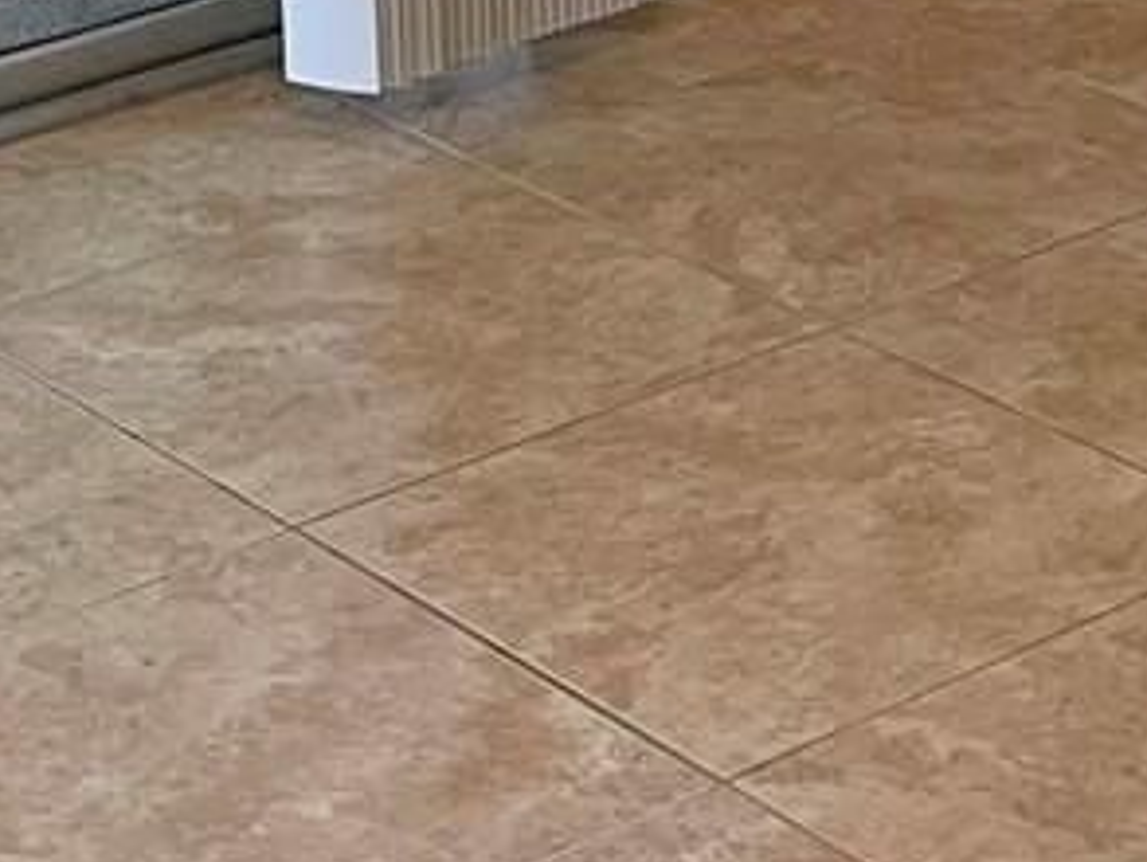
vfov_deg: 9.3
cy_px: -1277
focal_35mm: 142
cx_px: 834
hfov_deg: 13.9
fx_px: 4707
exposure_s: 1/60
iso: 80
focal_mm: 4.2
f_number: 1.6
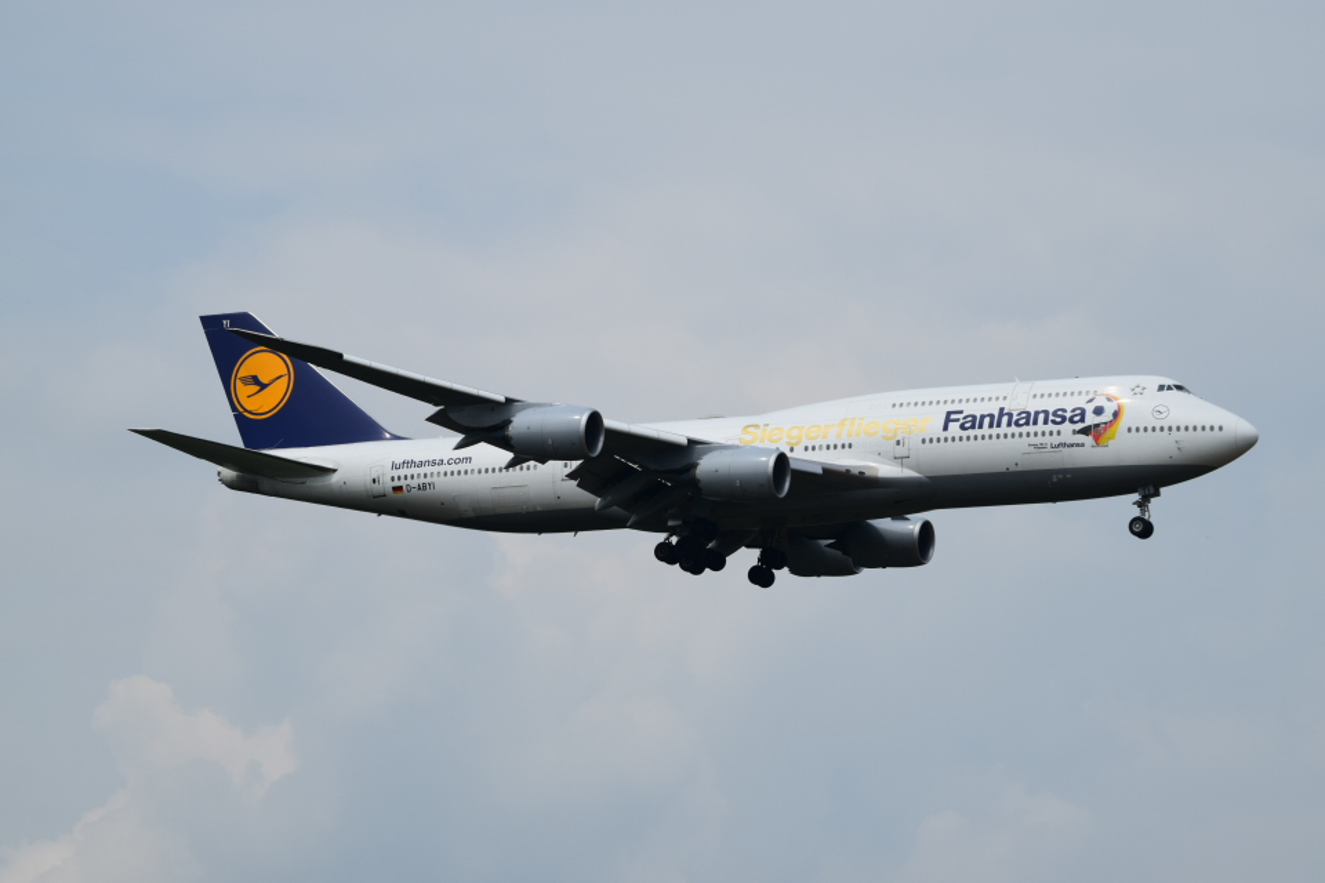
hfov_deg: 13.7
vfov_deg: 9.1
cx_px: 662
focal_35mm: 150
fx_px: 5520
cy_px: 442
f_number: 9
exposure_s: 1/1000
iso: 200
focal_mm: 100
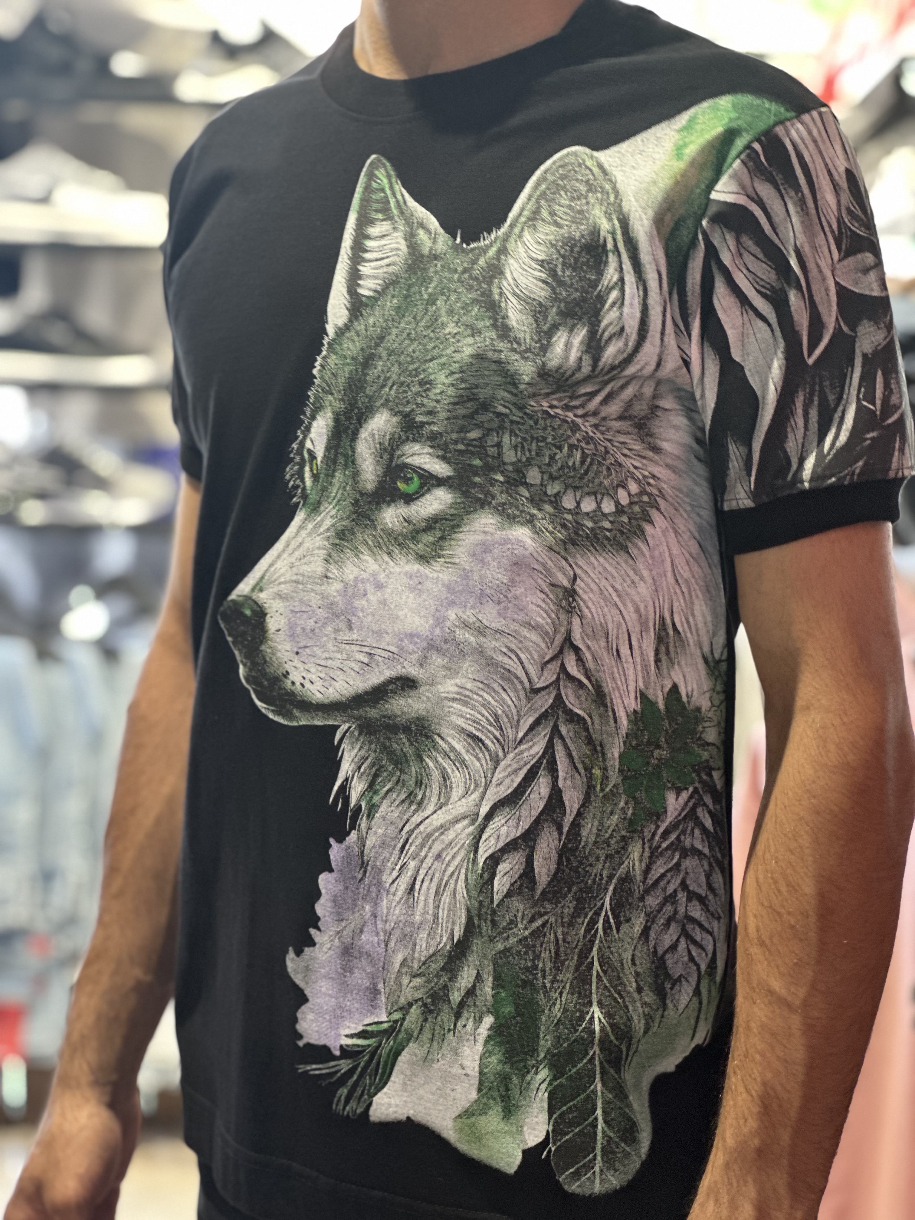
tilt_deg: -8.0
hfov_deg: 19.1
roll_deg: -0.9
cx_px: 458
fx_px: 2714
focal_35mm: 77
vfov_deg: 25.3
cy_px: 610
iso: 200
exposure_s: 1/33
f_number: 2.8
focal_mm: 9
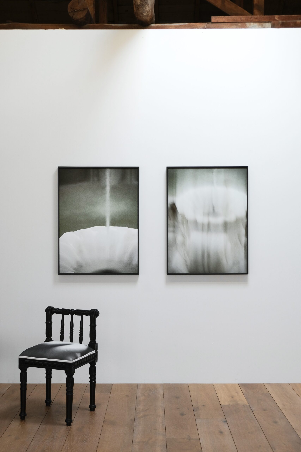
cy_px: 226
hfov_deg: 26.0
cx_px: 150
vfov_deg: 38.2
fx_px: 652
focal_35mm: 52
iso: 640
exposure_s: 1/60
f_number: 5
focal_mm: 34.5
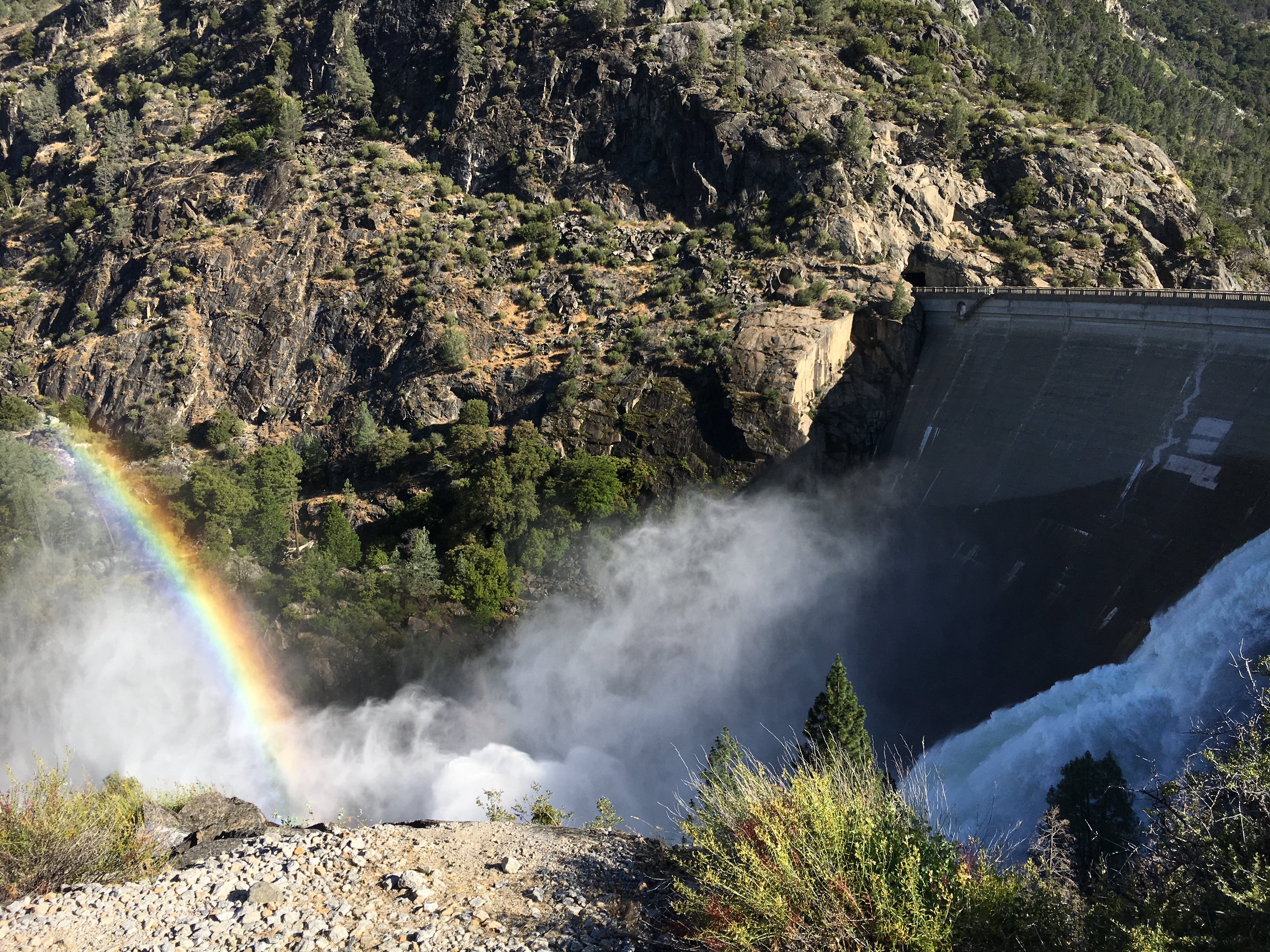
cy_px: 476
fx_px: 1064
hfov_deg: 61.7
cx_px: 635
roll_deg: +2.1
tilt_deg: -11.1
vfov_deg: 48.2
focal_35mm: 29
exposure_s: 1/1425
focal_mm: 4.15
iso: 25
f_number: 2.2
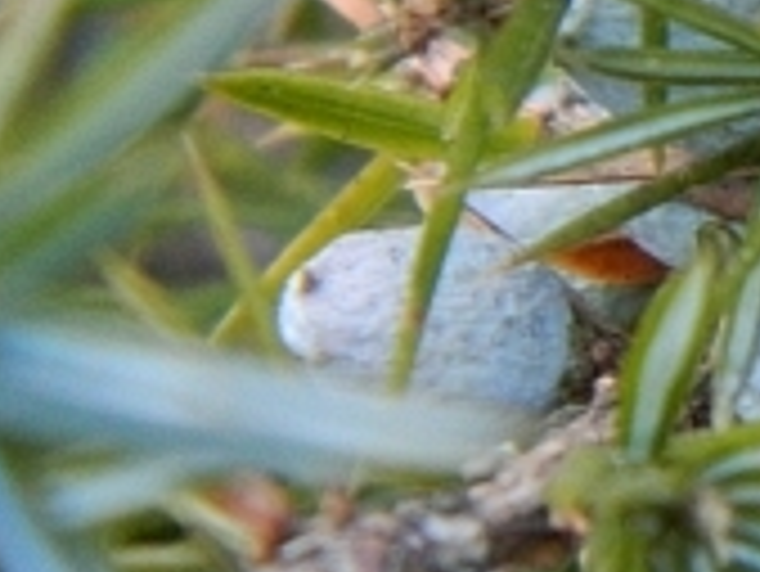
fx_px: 8569
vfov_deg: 3.8
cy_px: 239
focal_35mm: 390
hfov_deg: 5.0
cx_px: 1358
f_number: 4.5
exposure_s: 1/60
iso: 360
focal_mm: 18.6
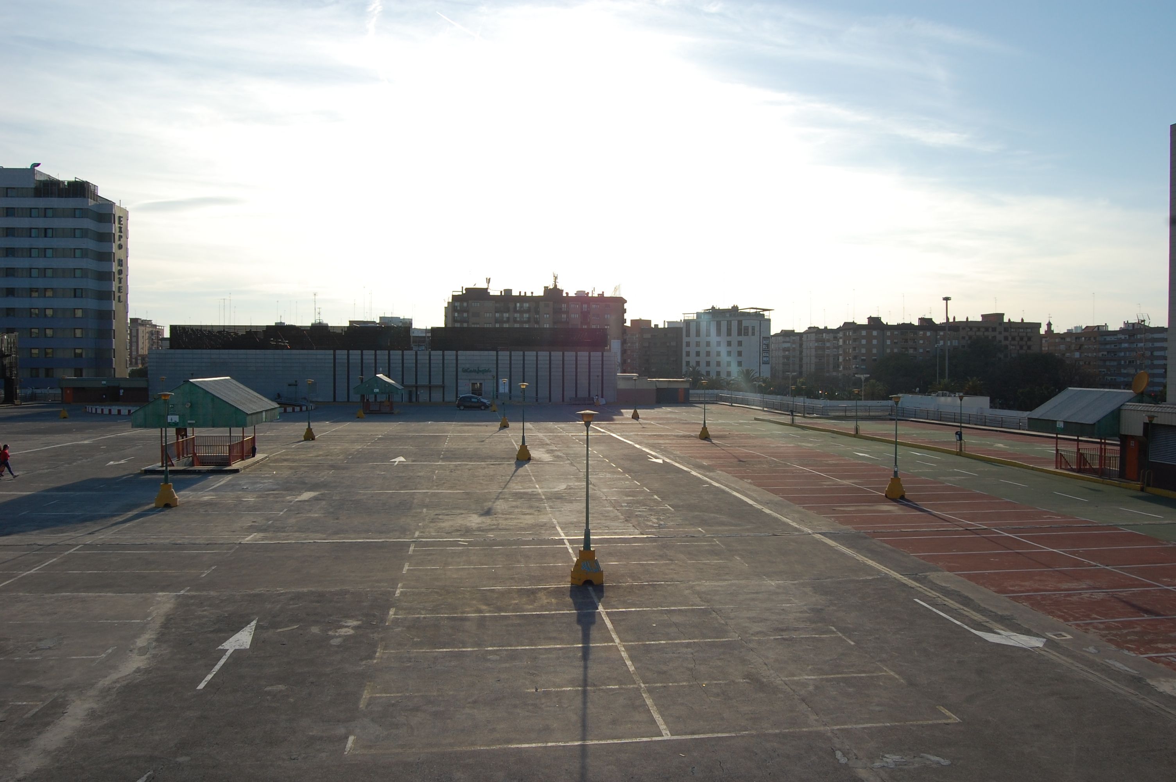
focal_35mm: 27
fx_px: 881
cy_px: 391
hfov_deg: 67.4
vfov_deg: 47.8
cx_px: 588
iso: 200
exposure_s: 1/320
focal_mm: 18
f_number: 9
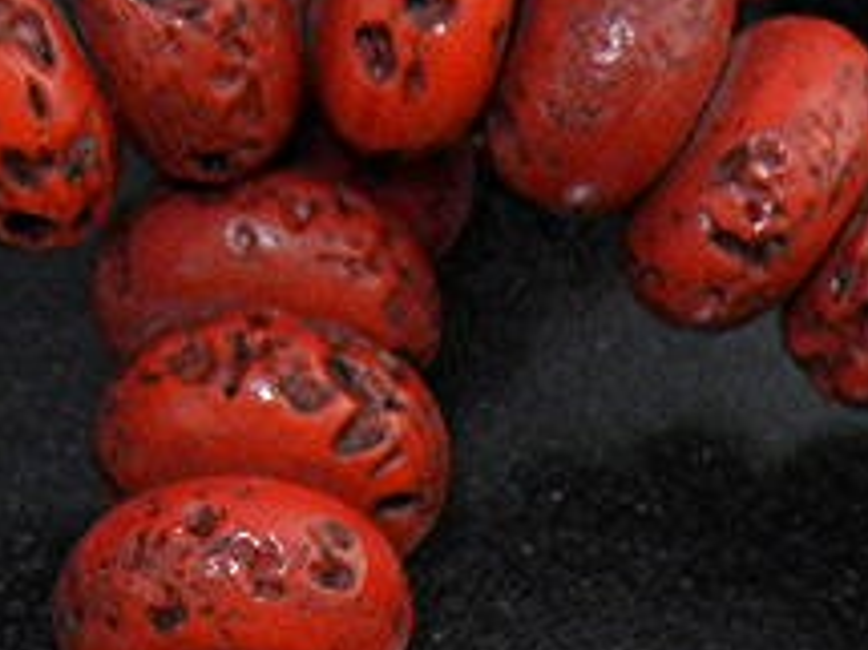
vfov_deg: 12.6
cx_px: 505
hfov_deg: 17.0
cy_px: 634
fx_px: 2907
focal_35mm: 116
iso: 800
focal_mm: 7.1
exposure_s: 1/30
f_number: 7.4
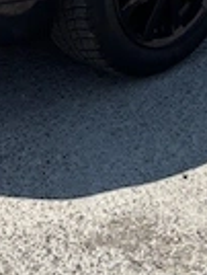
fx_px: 1232
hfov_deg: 9.5
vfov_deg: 12.3
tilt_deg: -19.7
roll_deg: -4.9
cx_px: 203
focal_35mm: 155
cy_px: -82
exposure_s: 1/5076
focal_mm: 5.96
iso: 50
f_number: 1.6
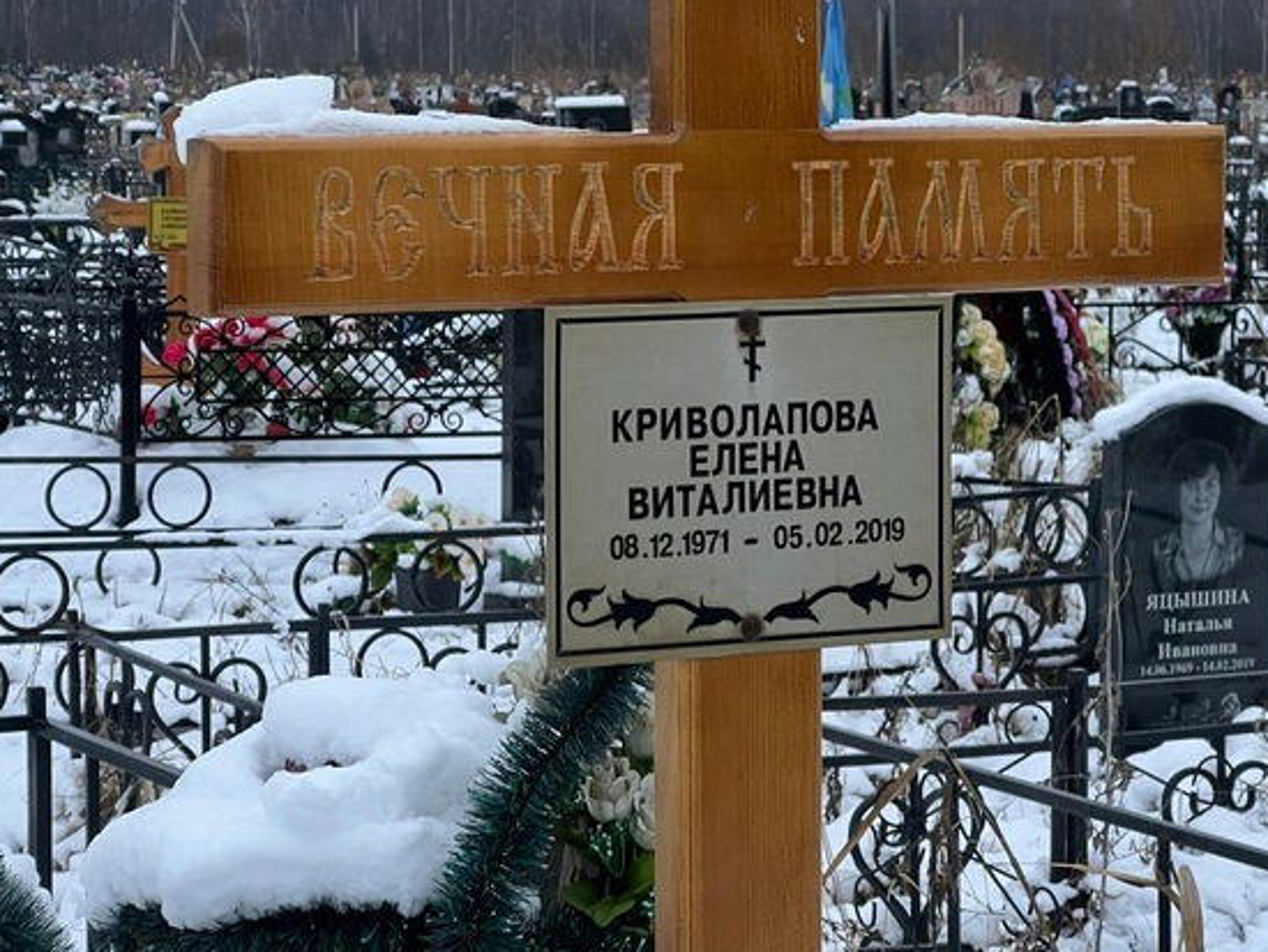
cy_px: 429
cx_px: 814
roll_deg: -0.8
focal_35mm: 112
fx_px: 4104
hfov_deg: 17.5
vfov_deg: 13.2
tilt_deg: -7.6
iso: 32
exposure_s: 1/99
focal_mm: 9
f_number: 2.8
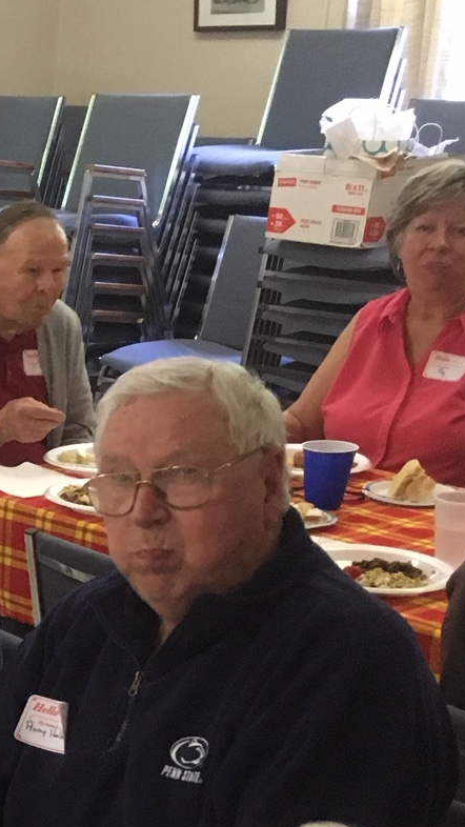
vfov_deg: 25.7
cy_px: 685
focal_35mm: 81
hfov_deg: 12.8
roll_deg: +2.4
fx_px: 1776
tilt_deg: -20.1
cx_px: -498
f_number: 2.2
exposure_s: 1/30
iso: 200
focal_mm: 4.15
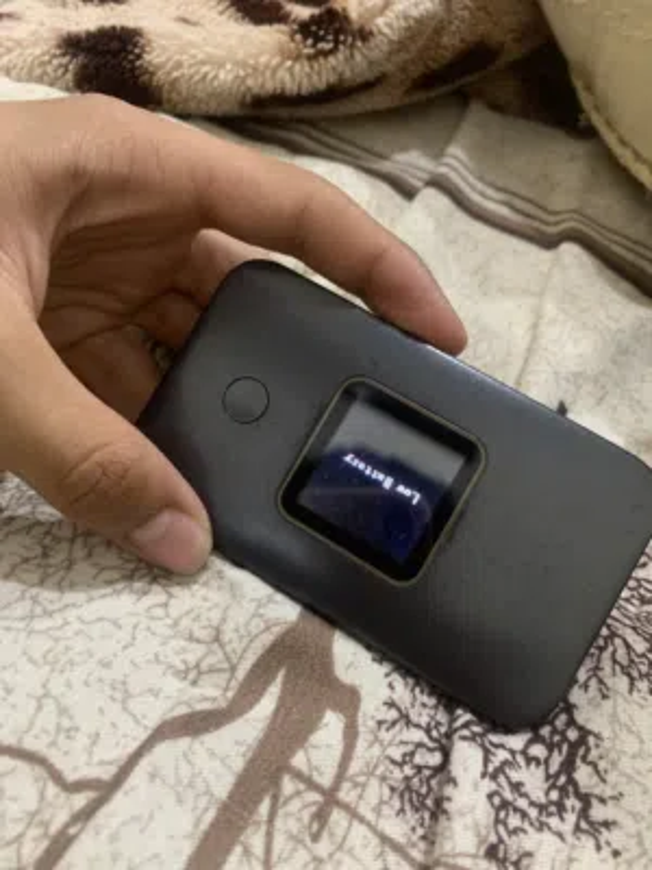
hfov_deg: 53.1
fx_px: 653
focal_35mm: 26
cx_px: 326
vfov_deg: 67.3
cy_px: 435
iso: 400
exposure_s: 1/33
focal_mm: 4.25
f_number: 1.8
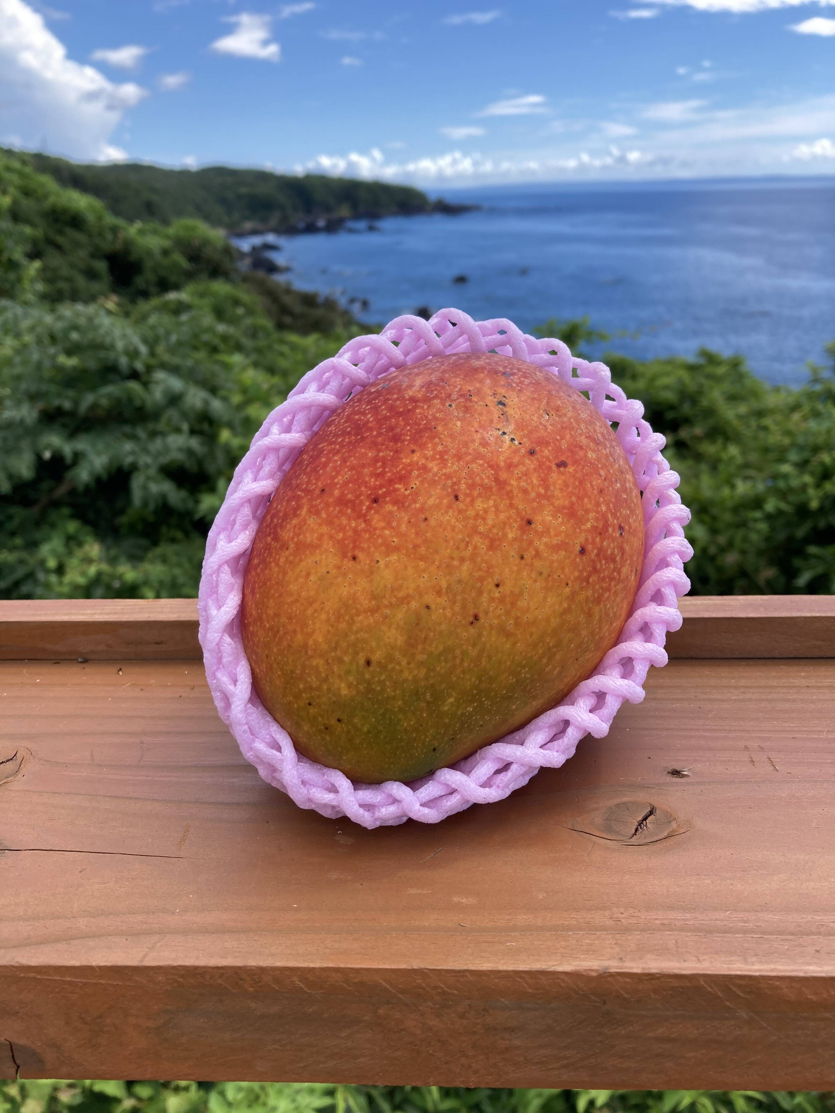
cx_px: 418
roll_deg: +1.1
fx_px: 901
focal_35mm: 28
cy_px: 556
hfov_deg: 49.7
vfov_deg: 63.4
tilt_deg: -20.8
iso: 20
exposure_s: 1/889
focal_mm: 3.99
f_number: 1.8
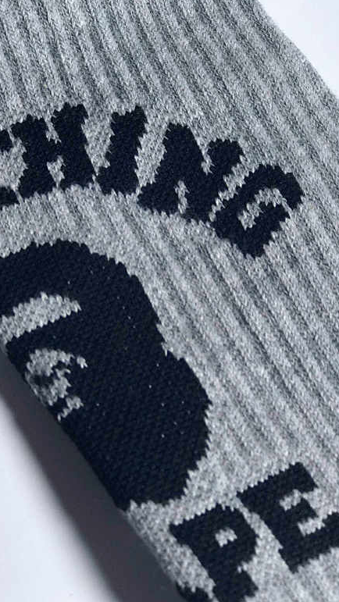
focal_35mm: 87
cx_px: 127
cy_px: 313
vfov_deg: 24.5
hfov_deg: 13.9
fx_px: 1390
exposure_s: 1/100
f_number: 2.8
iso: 25
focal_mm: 6.6
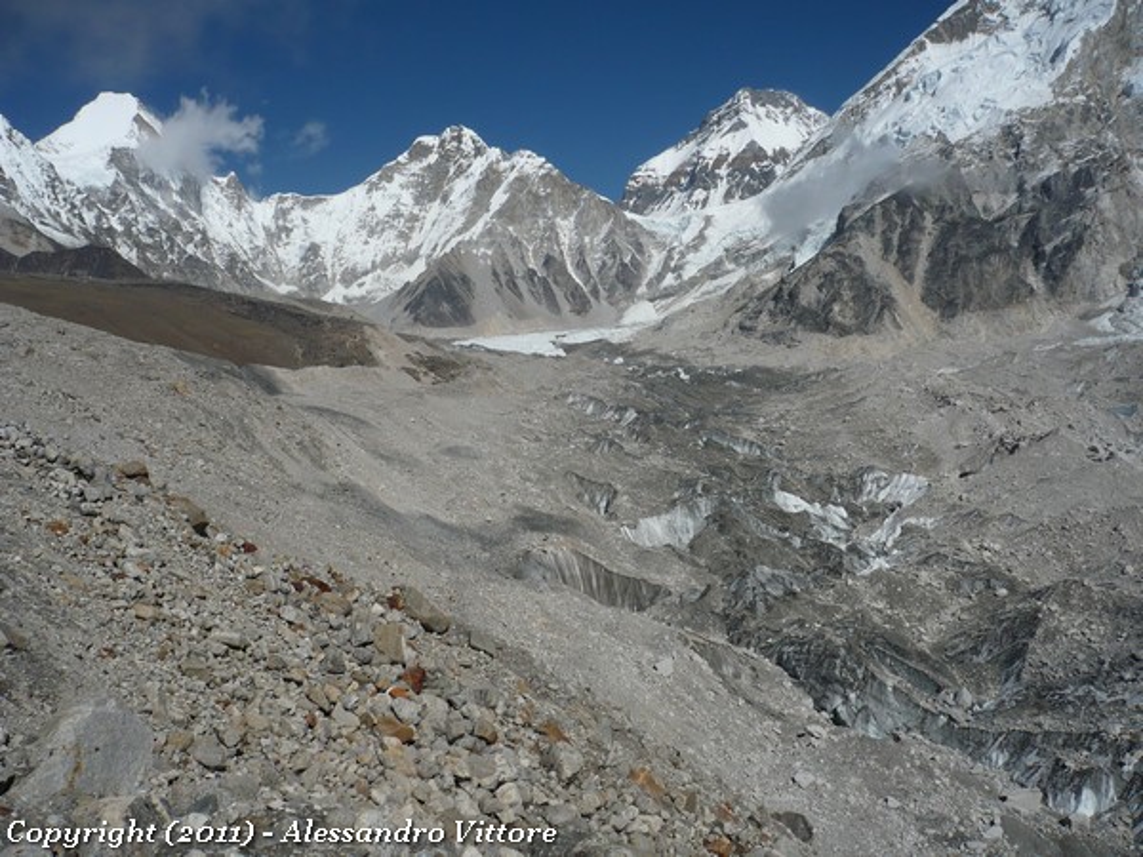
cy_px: 428
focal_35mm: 35
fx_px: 1156
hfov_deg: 52.6
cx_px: 572
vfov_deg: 40.7
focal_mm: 5.8
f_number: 8
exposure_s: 1/1000
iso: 100
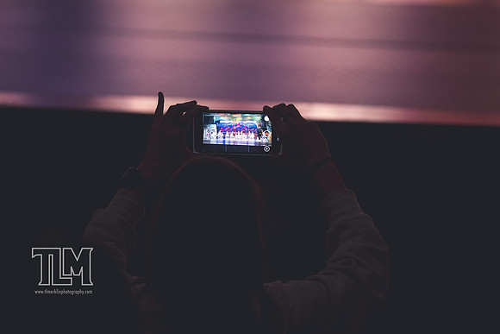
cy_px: 167
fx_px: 4170
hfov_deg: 6.9
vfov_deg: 4.6
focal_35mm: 300
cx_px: 250
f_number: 2.8
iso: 5600
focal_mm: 200
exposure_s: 1/250
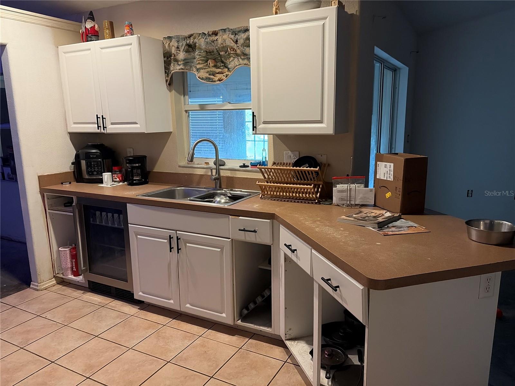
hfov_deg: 67.3
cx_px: 258
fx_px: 387
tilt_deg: -9.4
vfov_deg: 53.1
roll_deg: +0.9
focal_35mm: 26
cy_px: 193
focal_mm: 5.96
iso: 500
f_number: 1.6
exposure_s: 1/43
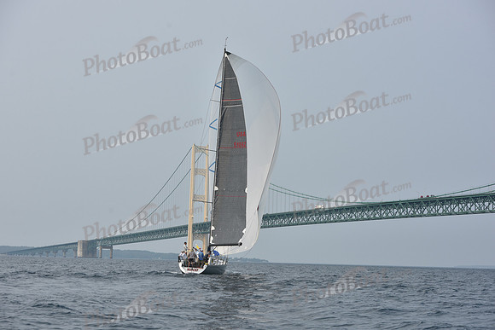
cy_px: 165
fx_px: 963
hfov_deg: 28.8
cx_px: 248
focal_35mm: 70
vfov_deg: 19.5
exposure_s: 1/1250
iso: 250
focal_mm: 70
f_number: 7.1
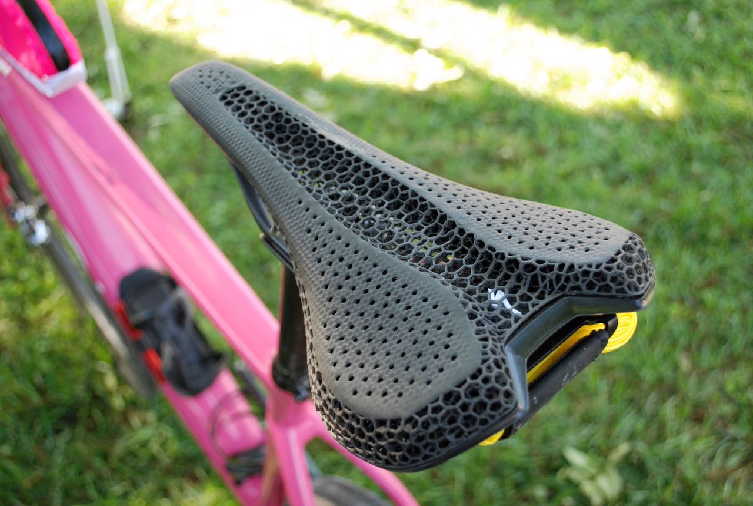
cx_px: 376
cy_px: 253
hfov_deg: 49.5
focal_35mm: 39
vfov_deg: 34.4
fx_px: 817
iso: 400
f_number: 4.2
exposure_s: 1/60
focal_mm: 26
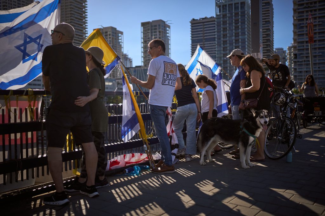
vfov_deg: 37.9
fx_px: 316
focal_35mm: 35
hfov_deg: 54.4
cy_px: 108
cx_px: 162
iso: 50
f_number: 1.4
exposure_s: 1/5000
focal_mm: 35
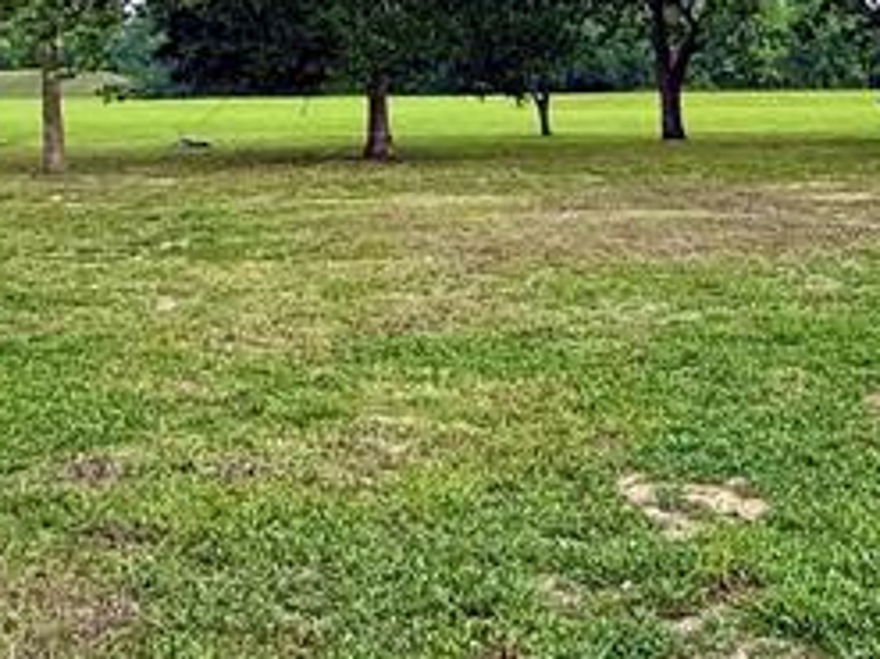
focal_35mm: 58
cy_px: -7
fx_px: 1474
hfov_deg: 33.0
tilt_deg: +0.6
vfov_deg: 24.0
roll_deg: -0.4
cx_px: 577
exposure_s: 1/658
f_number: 2.2
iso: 64
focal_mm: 2.22
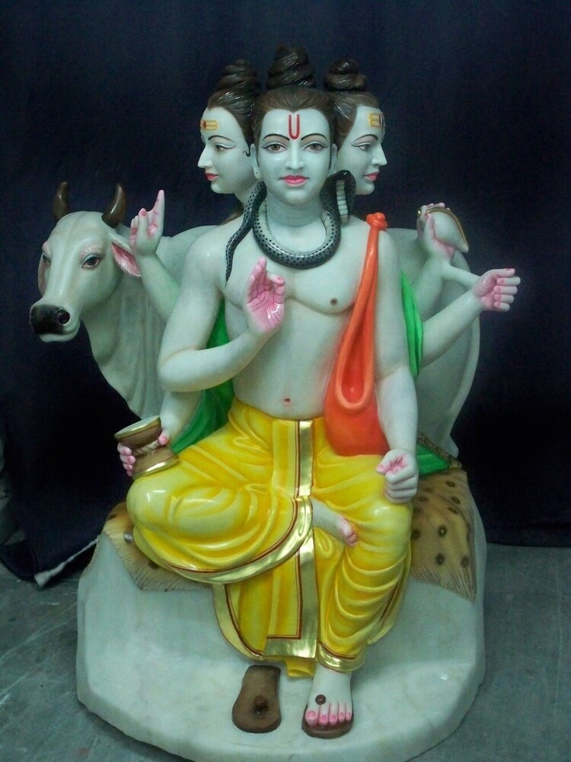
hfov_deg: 26.6
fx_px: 1210
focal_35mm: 55
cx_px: 286
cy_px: 381
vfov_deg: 34.9
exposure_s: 1/30
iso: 1000
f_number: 4
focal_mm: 9.7
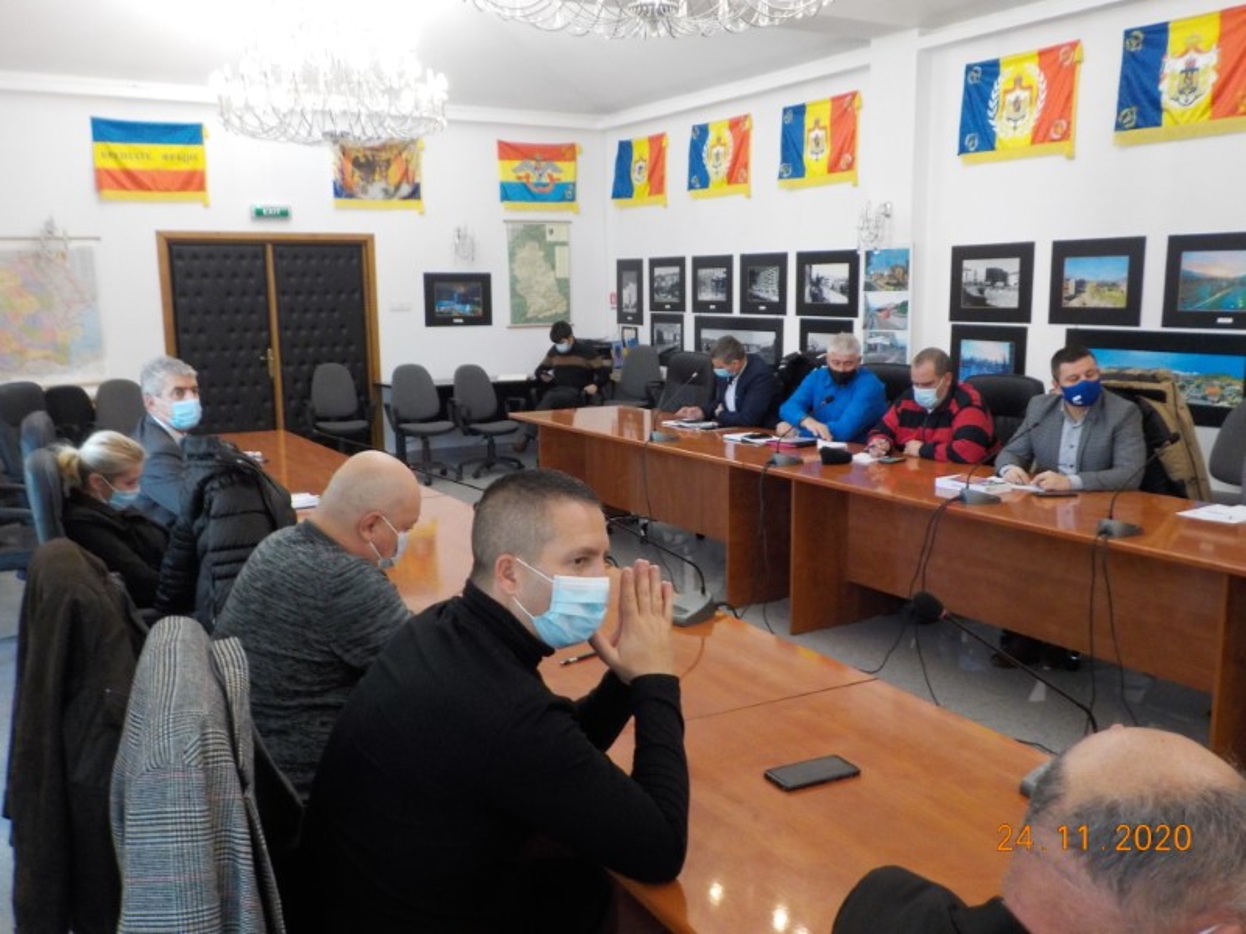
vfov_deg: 46.8
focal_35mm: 30
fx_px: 1080
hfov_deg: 60.0
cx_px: 623
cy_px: 467
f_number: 3.3
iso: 320
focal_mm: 4.1
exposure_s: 1/30
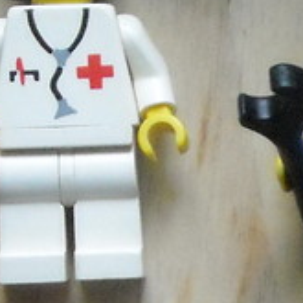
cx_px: 476
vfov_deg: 4.3
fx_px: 4011
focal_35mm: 405
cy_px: 398
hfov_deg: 4.3
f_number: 4.1
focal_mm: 13.73
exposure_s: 1/91
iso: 800
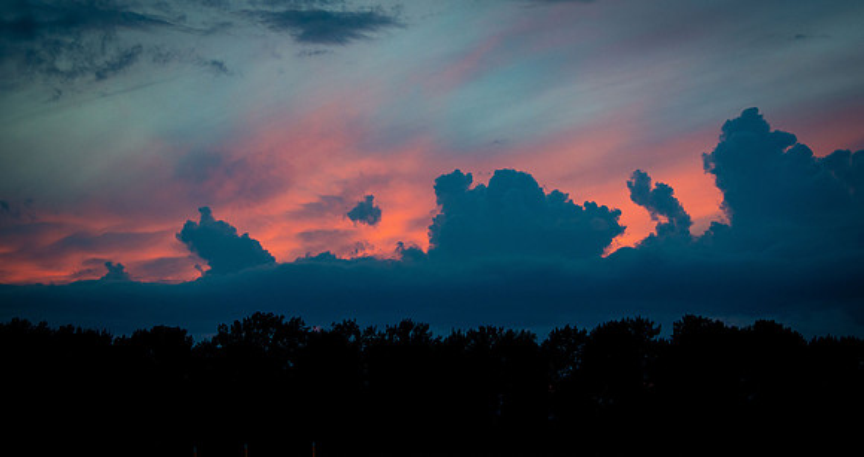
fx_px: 1851
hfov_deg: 26.3
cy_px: 146
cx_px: 476
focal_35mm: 82
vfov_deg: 14.1
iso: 640
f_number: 5.6
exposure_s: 1/80
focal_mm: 70
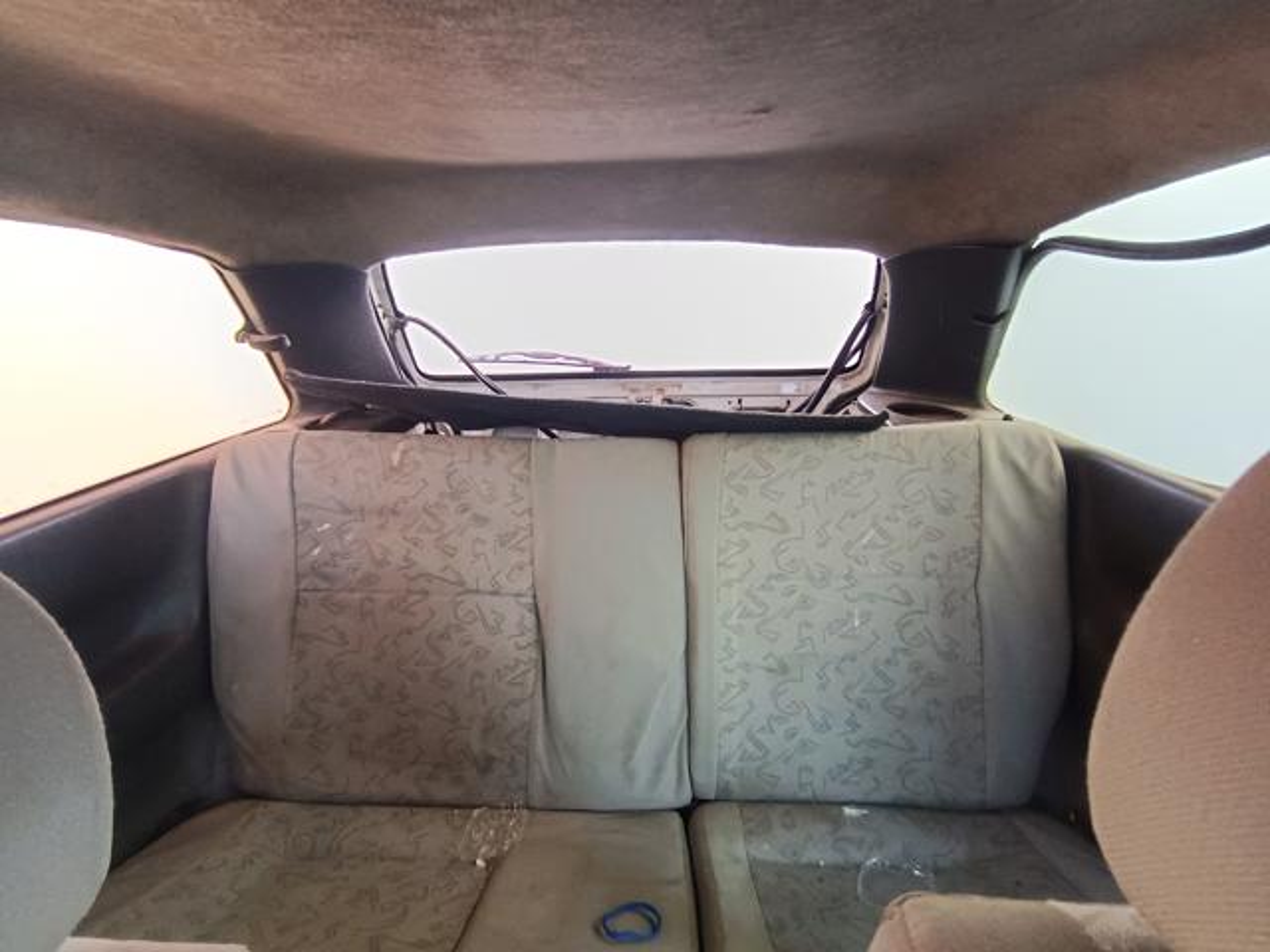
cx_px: 635
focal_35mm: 13
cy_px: 476
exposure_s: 1/60
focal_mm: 1.64
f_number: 2.2
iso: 334
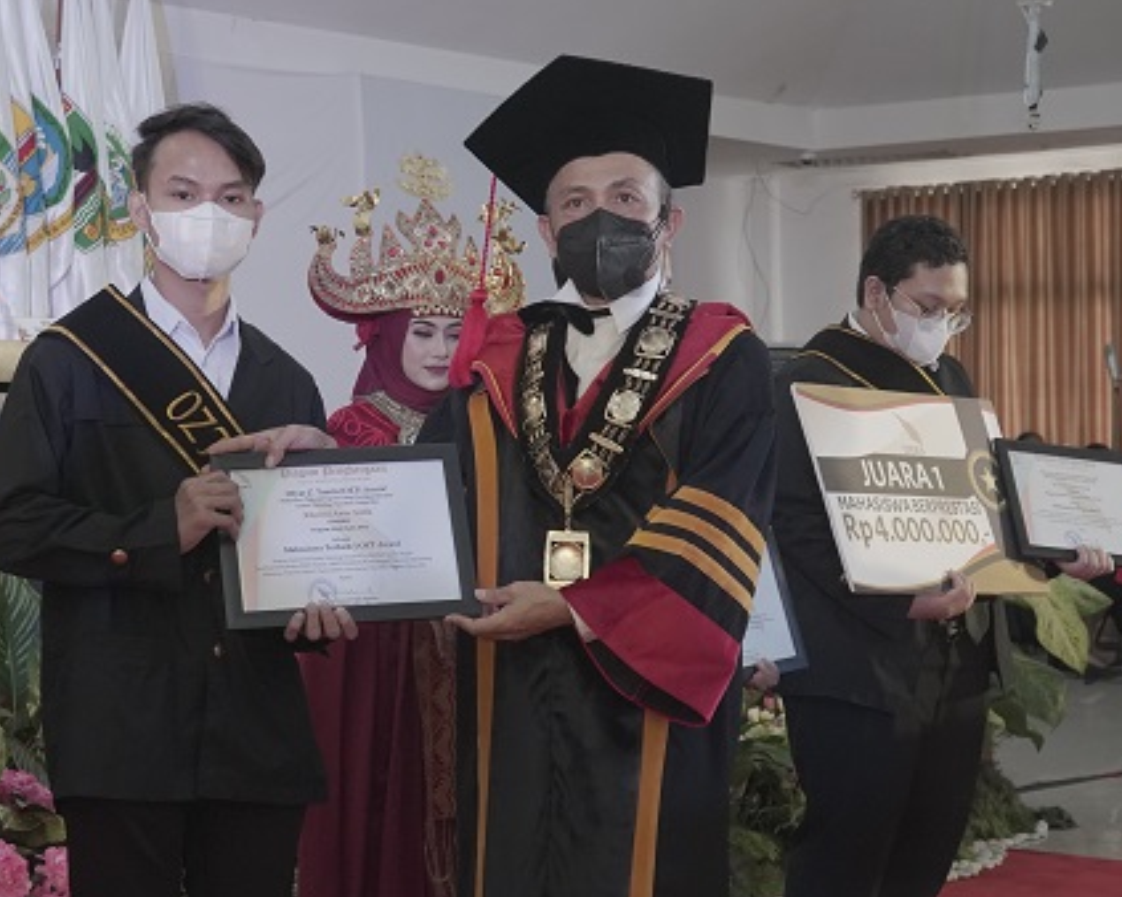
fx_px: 2357
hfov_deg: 26.5
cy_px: 352
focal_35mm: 71
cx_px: 316
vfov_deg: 21.5
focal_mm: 40
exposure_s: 1/160
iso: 5000
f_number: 5.6
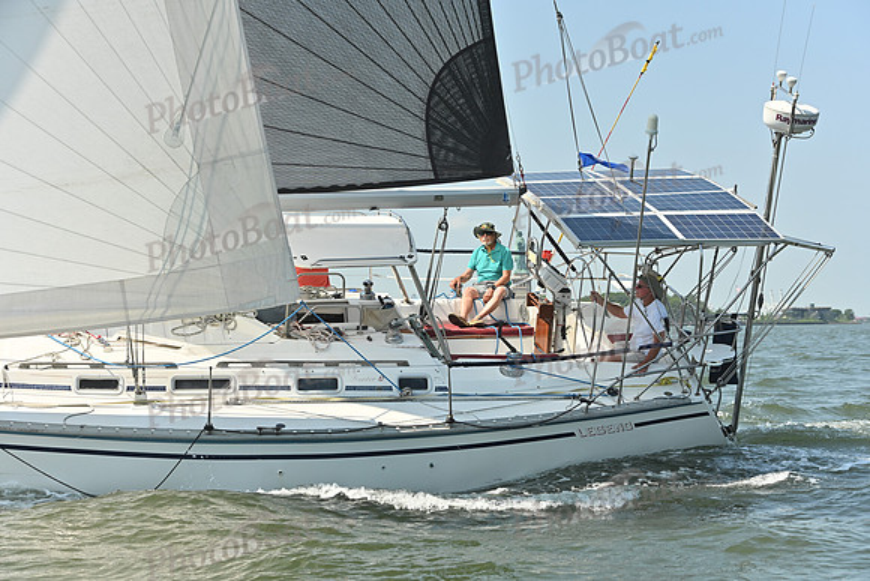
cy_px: 290
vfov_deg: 19.5
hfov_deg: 28.8
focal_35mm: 70
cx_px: 435
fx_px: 1692
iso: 320
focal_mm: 70
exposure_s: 1/1250
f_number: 6.3
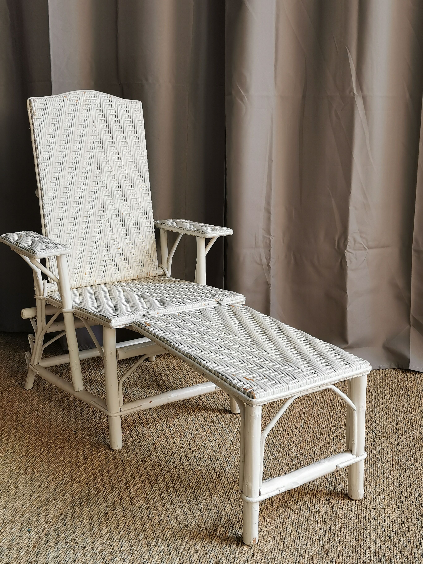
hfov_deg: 36.0
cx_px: 212
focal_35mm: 40
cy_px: 282
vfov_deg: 46.8
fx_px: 652
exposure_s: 1/182
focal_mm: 5.58
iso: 50
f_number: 1.8
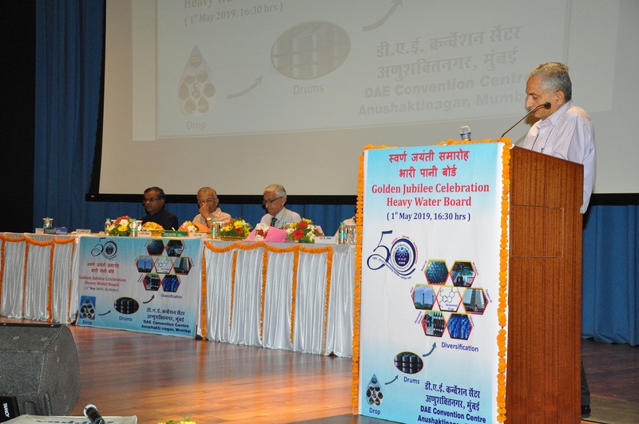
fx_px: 1117
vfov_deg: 21.5
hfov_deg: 31.9
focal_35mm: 63
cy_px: 212
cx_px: 320
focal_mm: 42
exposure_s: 1/125
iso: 2500
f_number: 5.6
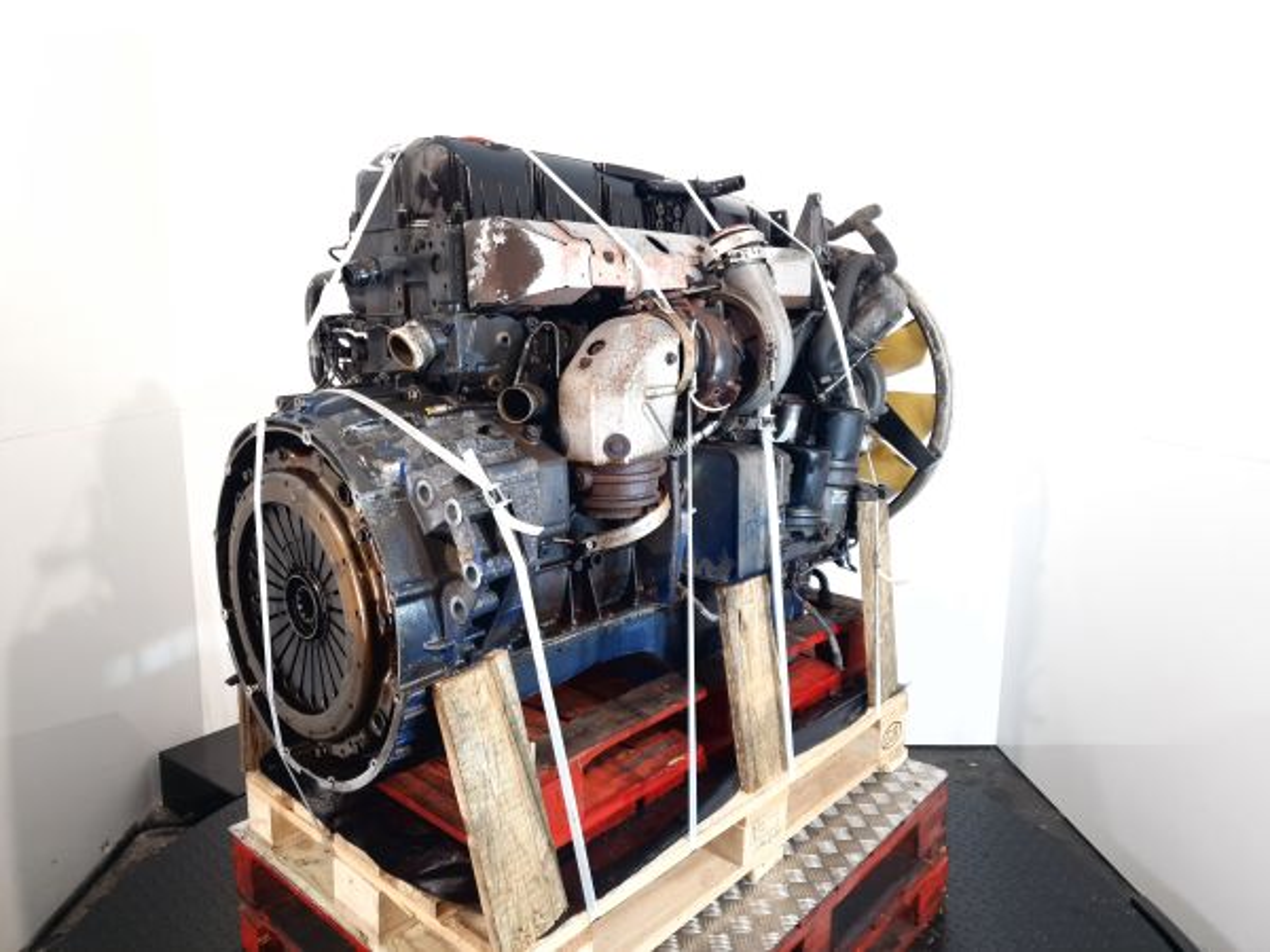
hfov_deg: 73.9
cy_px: 476
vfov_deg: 58.9
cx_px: 635
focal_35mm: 23
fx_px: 844
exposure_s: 1/50
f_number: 1.8
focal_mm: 6.4
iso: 125
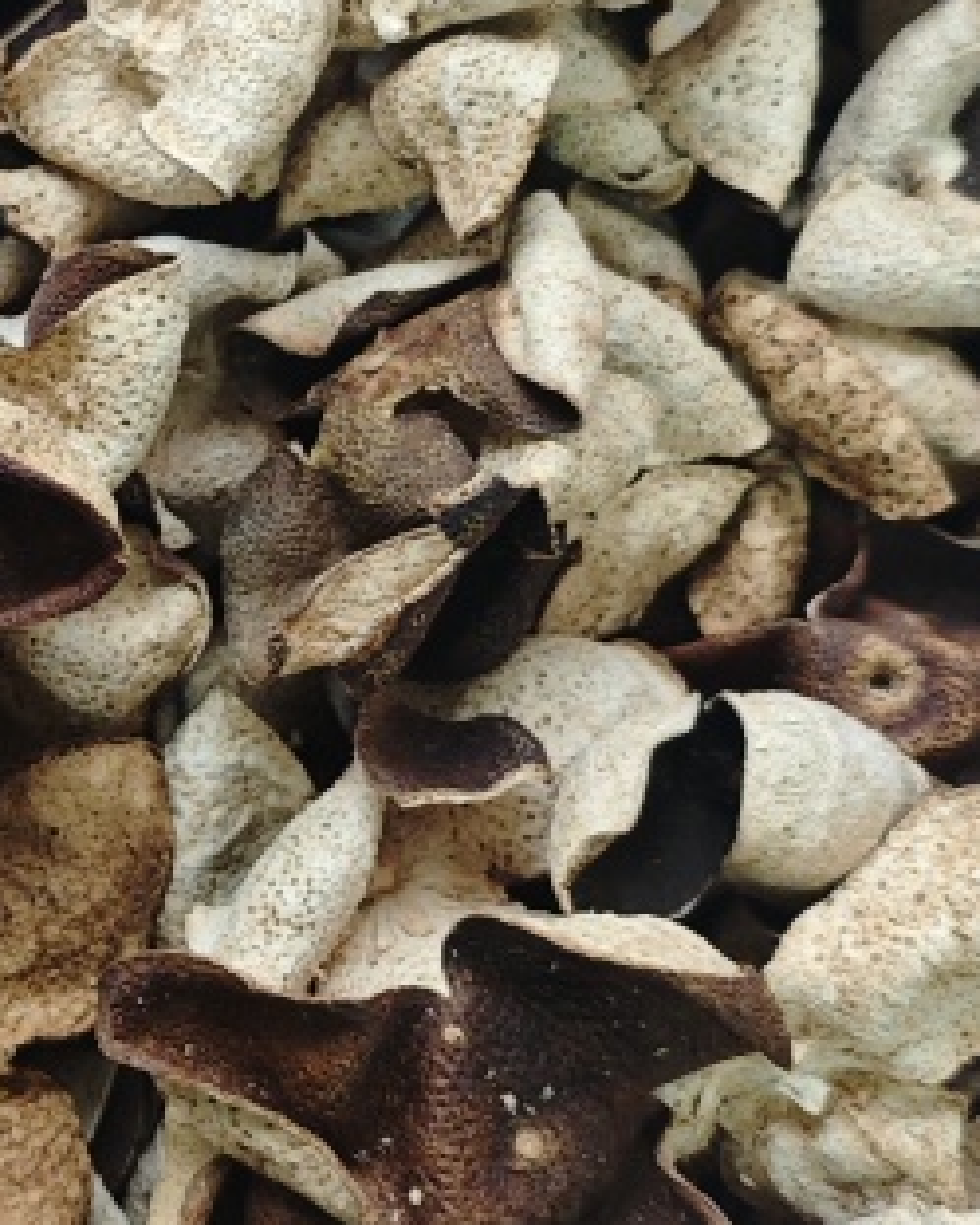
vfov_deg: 24.7
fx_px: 2790
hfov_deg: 19.4
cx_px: 31
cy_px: 447
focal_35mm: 77
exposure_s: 1/50
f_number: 1.42
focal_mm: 6.68
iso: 320
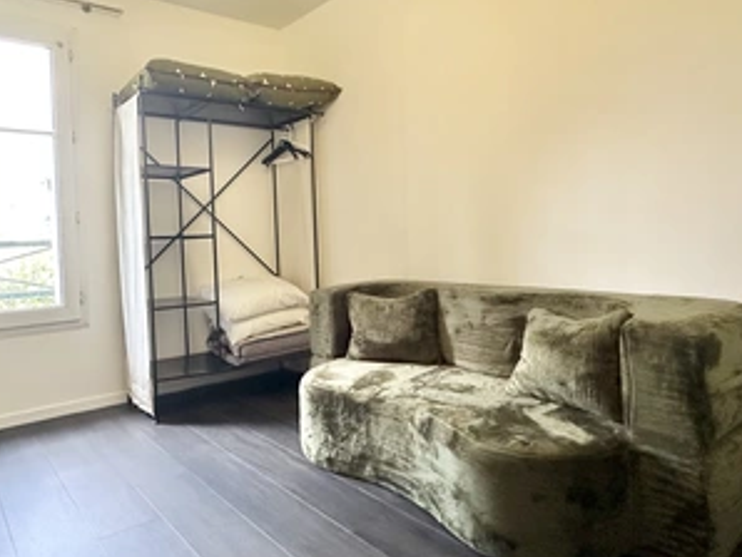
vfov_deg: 54.9
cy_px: 254
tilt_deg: -1.6
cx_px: 345
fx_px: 536
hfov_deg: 69.3
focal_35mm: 25
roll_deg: +2.2
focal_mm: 2.22
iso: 320
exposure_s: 1/90
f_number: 2.2
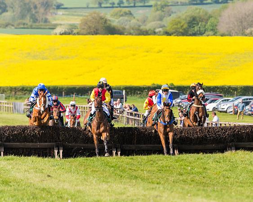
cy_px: 112
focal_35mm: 442
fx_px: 3306
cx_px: 179
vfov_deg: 3.5
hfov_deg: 4.4
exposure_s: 1/2500
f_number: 4
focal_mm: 185
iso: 200
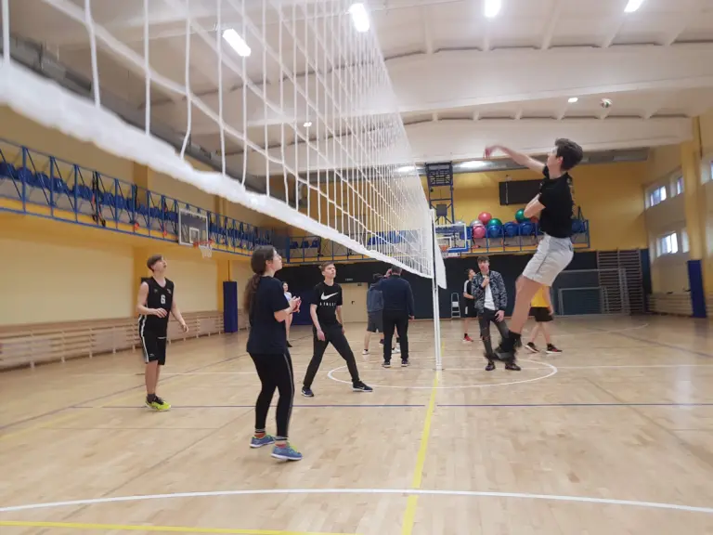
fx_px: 536
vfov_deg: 53.1
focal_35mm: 26
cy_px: 268
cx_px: 356
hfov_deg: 67.3
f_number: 1.7
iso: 64
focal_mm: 4.2
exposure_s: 1/50
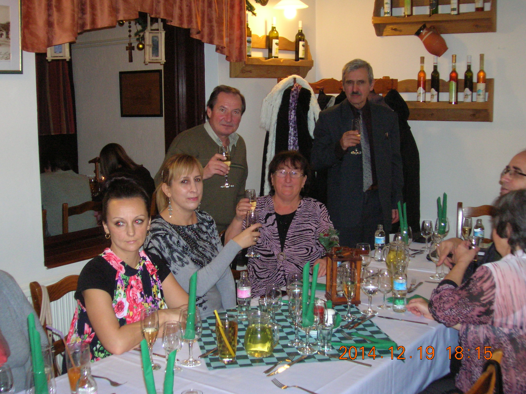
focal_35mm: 46
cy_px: 197
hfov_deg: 41.3
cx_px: 263
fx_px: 698
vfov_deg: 31.5
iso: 200
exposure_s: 1/60.1
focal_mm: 7.7
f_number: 3.2
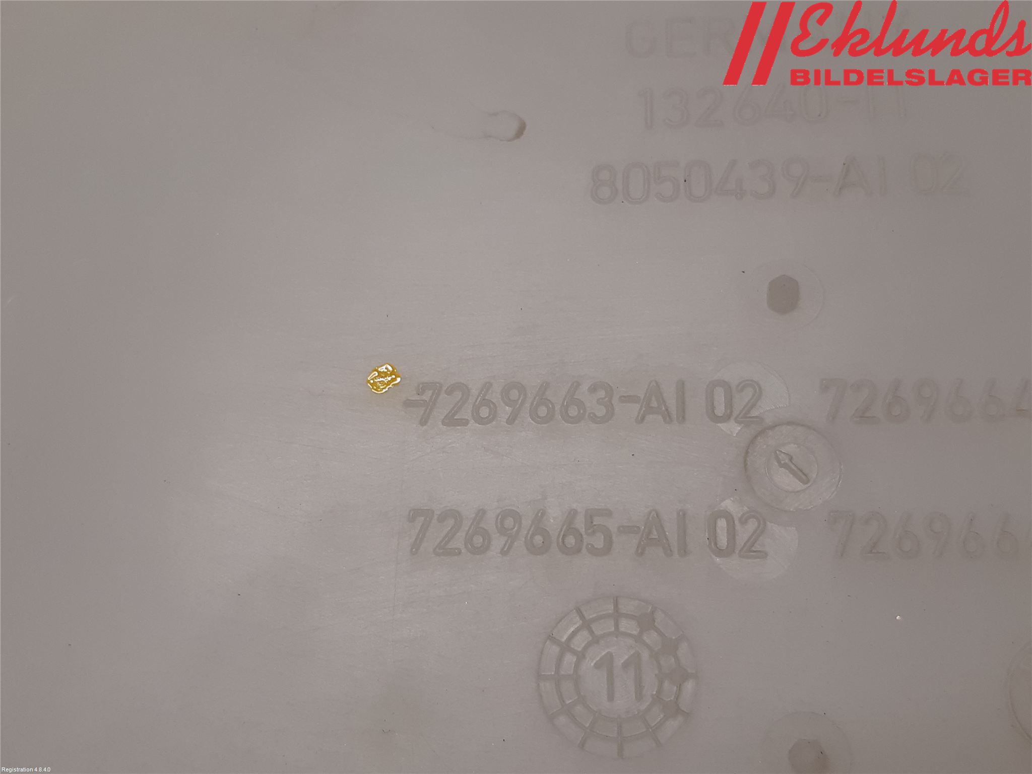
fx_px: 775
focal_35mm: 26
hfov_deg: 67.3
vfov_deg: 53.1
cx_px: 516
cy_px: 387
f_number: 1.7
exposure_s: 1/50
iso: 40
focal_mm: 3.93
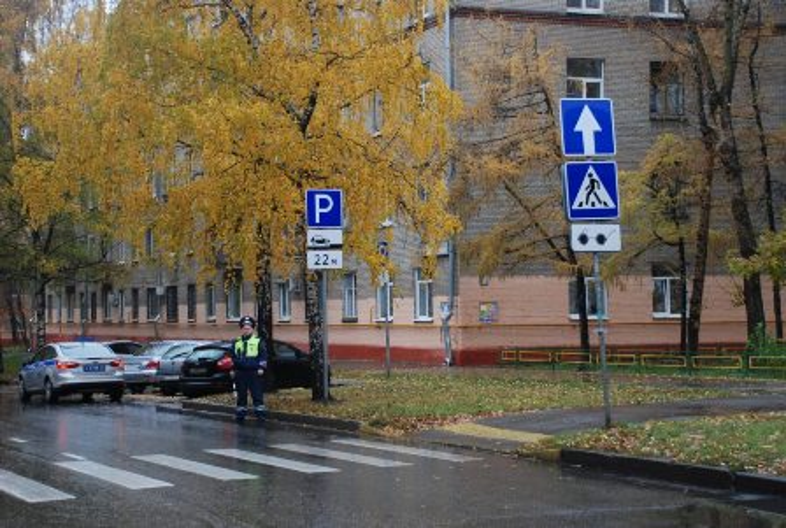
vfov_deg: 20.7
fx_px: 1444
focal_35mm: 66
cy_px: 264
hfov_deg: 30.4
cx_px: 393
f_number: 5
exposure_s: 1/100
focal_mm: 44
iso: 400
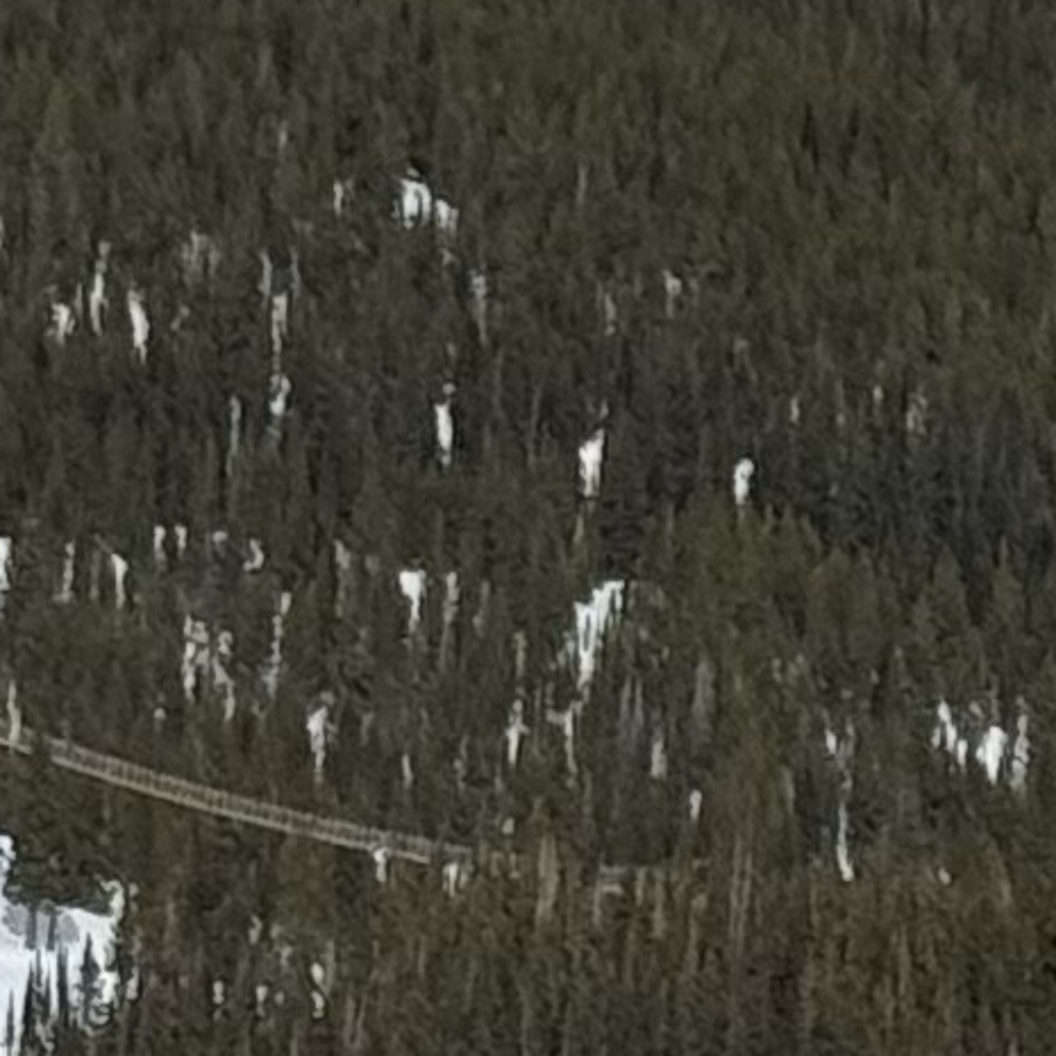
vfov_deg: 4.6
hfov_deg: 4.5
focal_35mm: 368
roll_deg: -1.7
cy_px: -2008
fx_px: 12701
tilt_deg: -4.1
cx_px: -2464
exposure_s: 1/11364
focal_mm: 6.76
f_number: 1.78
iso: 64
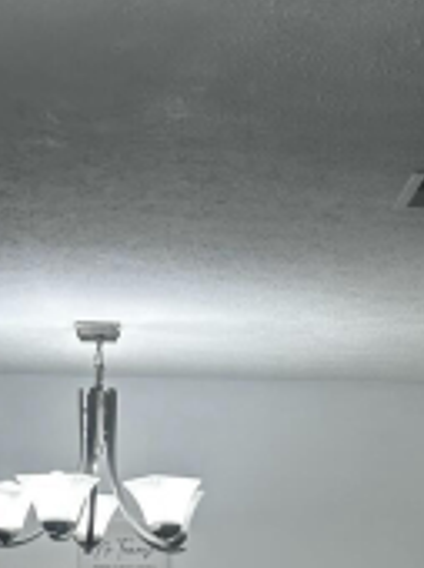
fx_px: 1670
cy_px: 800
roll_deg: -1.7
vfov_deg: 17.7
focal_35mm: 102
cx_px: 180
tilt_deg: -6.0
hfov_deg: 14.5
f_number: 1.5
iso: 32
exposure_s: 1/120
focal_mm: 5.7
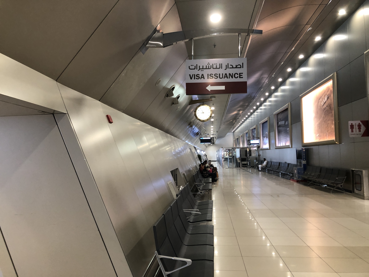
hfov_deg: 63.4
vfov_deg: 49.7
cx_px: 184
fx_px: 298
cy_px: 138
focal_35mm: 28
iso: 50
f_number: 1.8
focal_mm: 3.99
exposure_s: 1/17
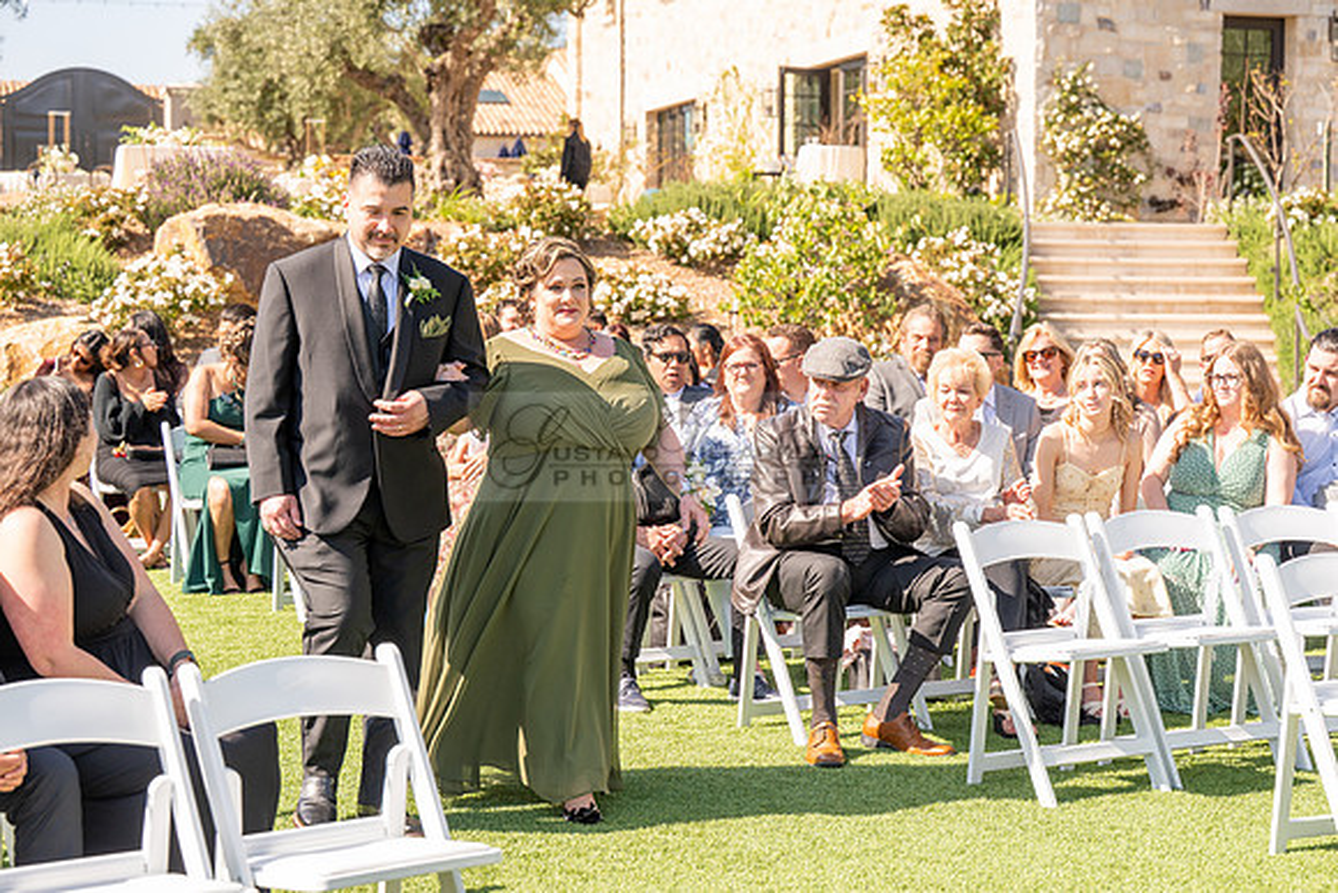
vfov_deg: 19.5
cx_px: 669
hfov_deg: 28.8
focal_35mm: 70
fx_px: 2602
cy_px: 446
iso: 200
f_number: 4.5
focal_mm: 70
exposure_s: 1/800
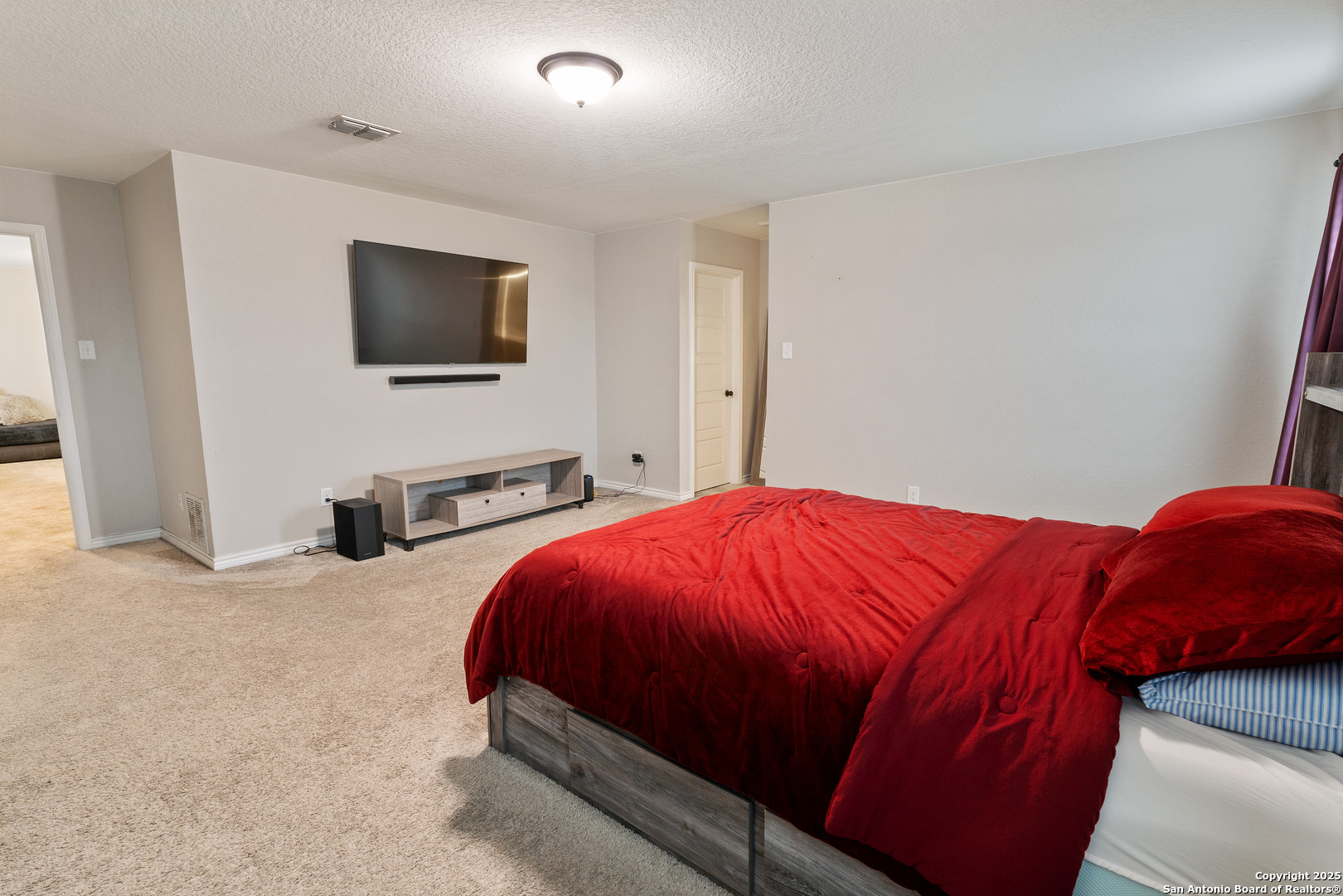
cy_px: 448
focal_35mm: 16
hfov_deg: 95.0
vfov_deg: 72.1
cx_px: 672
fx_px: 615
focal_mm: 11
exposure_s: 5
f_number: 10
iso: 160
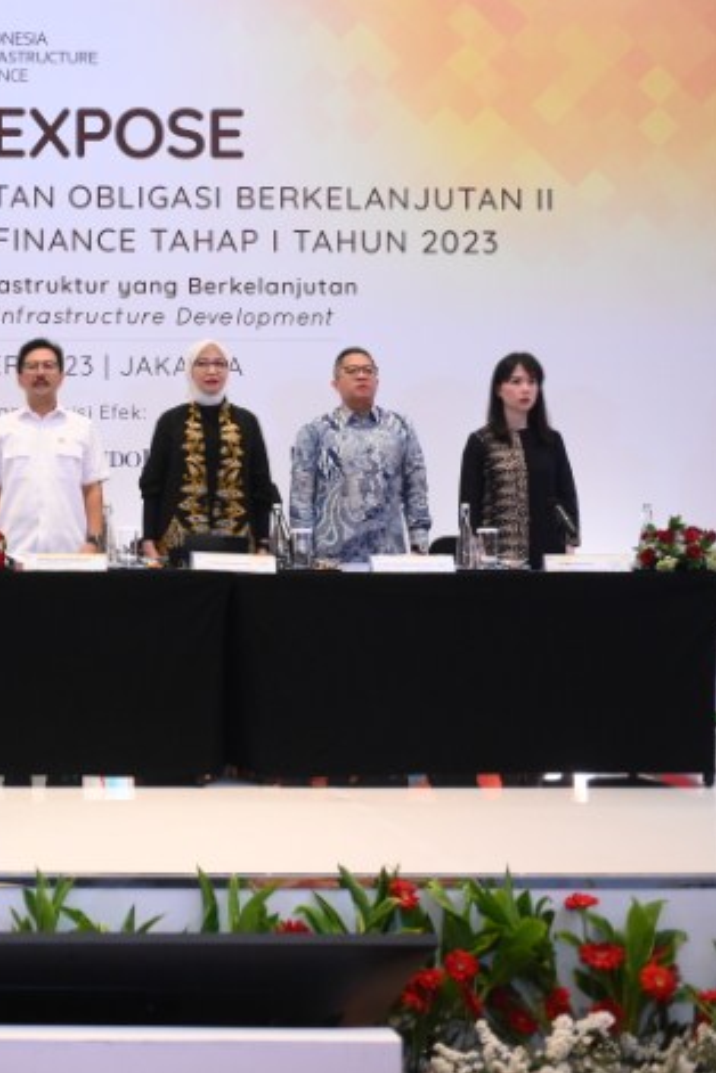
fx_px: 1462
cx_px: -17
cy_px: 544
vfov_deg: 40.3
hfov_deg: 26.0
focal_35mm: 49
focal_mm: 32
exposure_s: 1/160
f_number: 2.8
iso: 3200
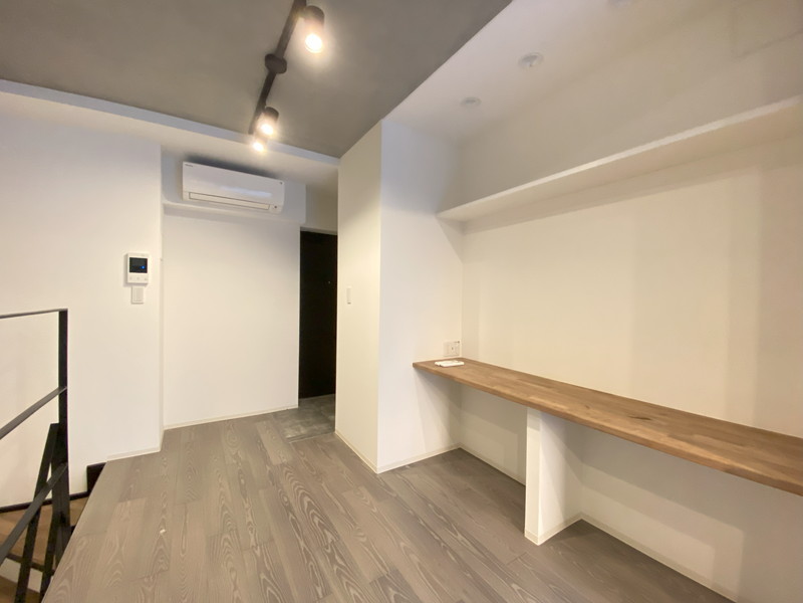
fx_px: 302
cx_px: 402
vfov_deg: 89.9
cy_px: 302
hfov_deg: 106.2
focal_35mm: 13
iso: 500
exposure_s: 1/50
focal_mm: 1.54
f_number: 2.4
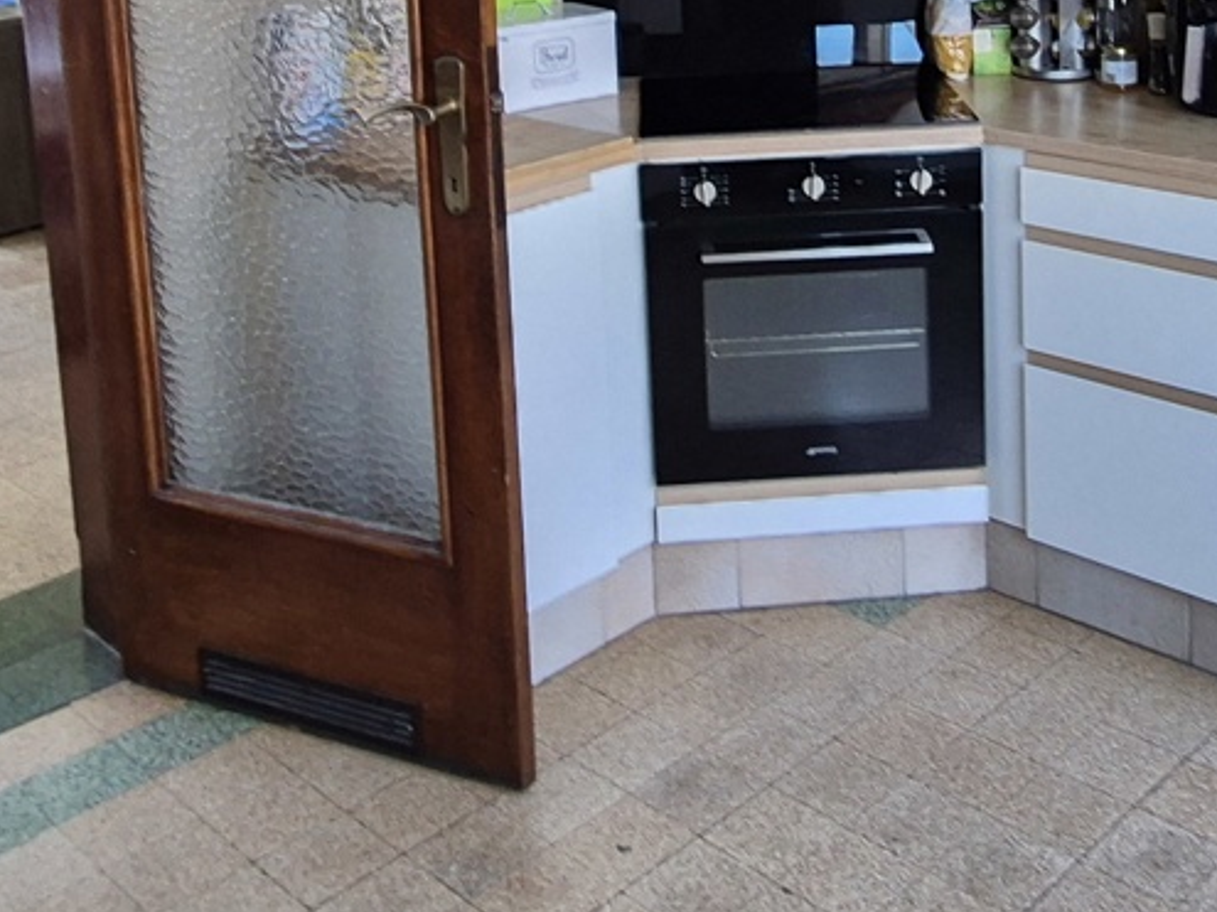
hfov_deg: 44.4
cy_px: -39
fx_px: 1476
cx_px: 762
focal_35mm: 42
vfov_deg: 31.3
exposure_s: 1/50
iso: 160
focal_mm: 2.2
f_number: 2.2
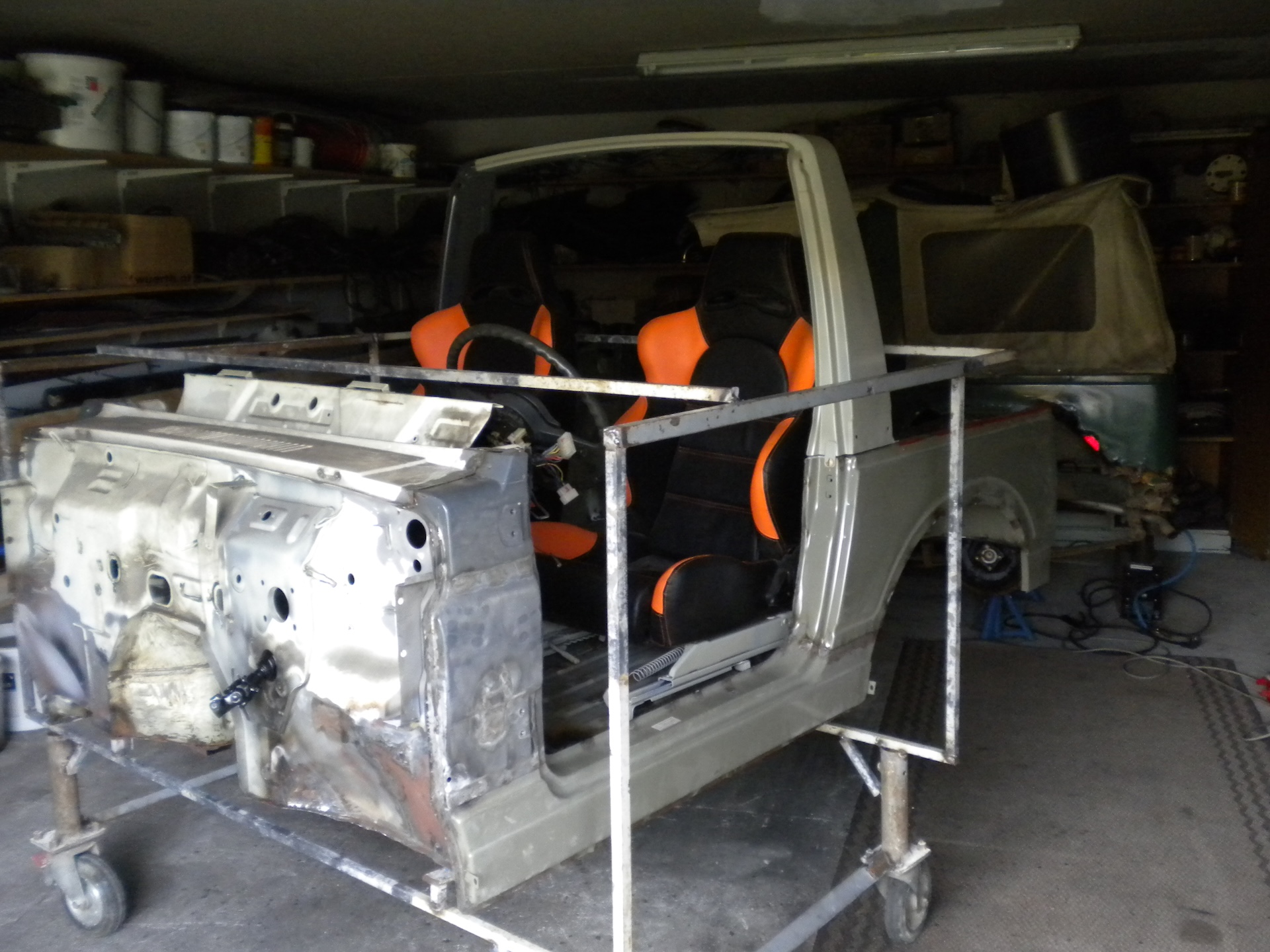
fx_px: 1284
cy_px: 476
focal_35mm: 35
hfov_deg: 52.6
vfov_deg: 40.7
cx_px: 635
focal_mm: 6.3
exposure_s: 1/55.1
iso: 400
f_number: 3.1
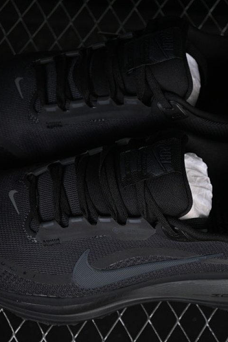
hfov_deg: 12.1
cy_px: 171
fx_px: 1073
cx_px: 131
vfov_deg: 18.1
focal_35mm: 113
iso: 160
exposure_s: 1/50
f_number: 6.3
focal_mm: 50
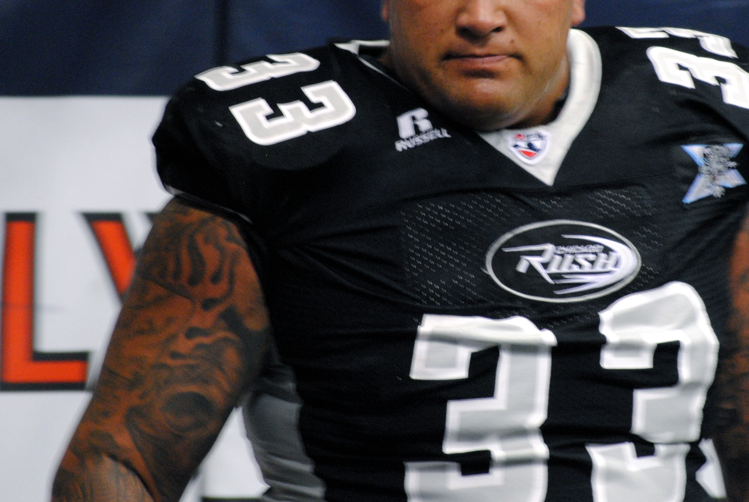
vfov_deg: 2.7
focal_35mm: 506
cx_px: 543
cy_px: 135
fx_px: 10540
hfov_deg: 4.1
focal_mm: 200
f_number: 5.6
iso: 800
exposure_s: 1/40
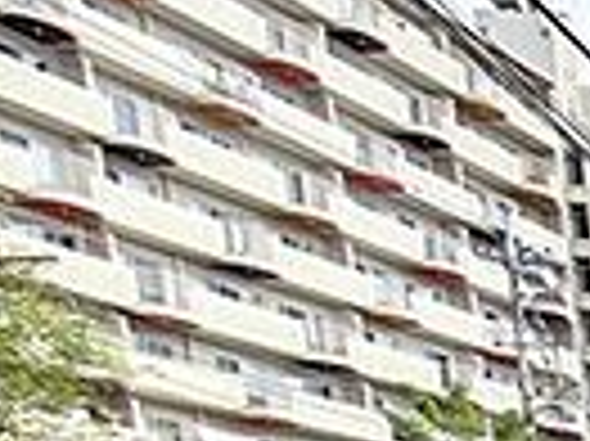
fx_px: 1090
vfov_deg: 17.3
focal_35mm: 64
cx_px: 1342
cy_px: 855
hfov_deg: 16.3
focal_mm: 1.83
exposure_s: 1/2188
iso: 46
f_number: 2.2
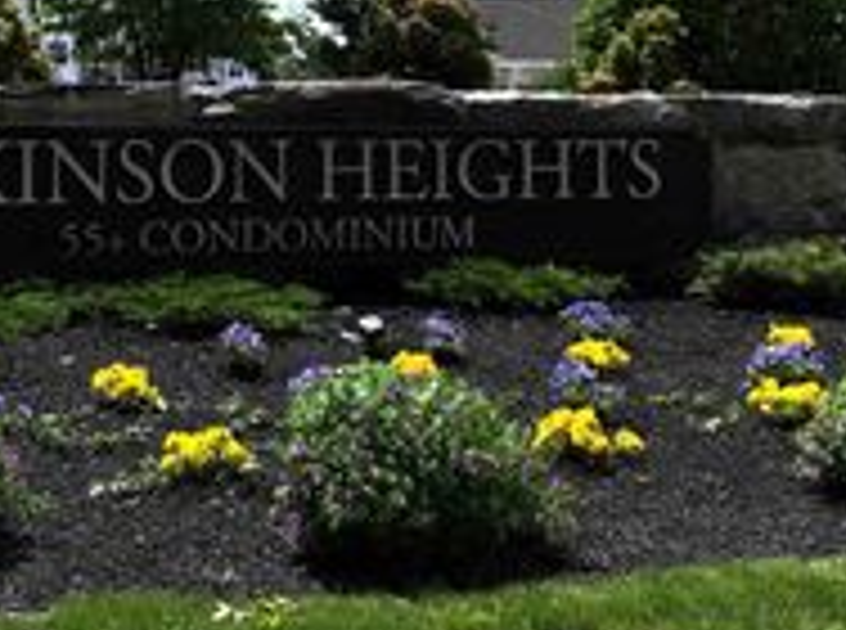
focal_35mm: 64
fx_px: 1560
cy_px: 104
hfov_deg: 30.1
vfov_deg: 22.4
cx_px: 279
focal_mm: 12.29
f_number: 2.8
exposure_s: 1/6400
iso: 130
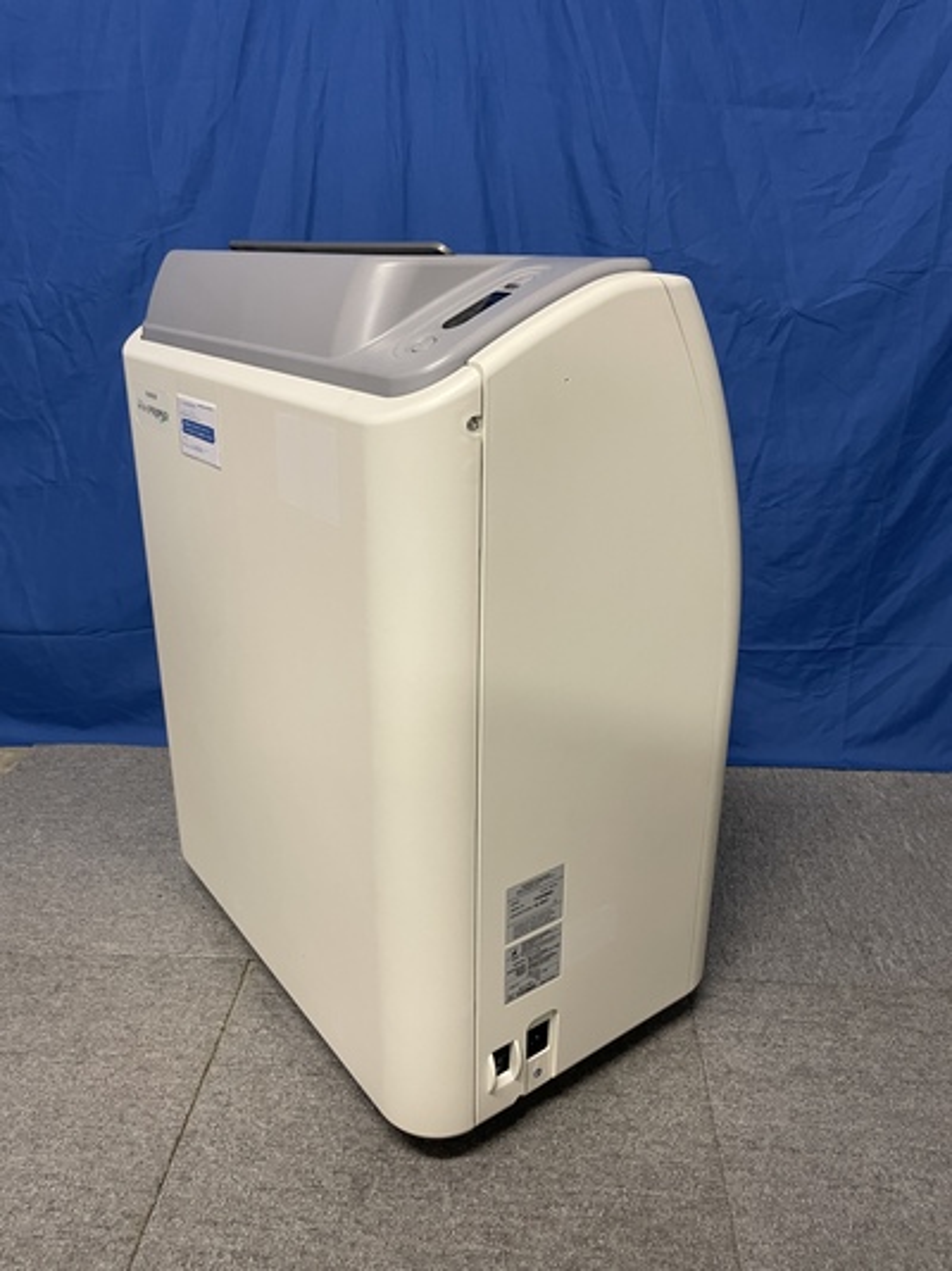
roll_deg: -0.5
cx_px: 476
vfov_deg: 67.3
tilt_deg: -21.6
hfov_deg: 53.0
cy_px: 636
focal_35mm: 26
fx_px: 954
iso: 200
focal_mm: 4.2
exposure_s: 1/50
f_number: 1.6
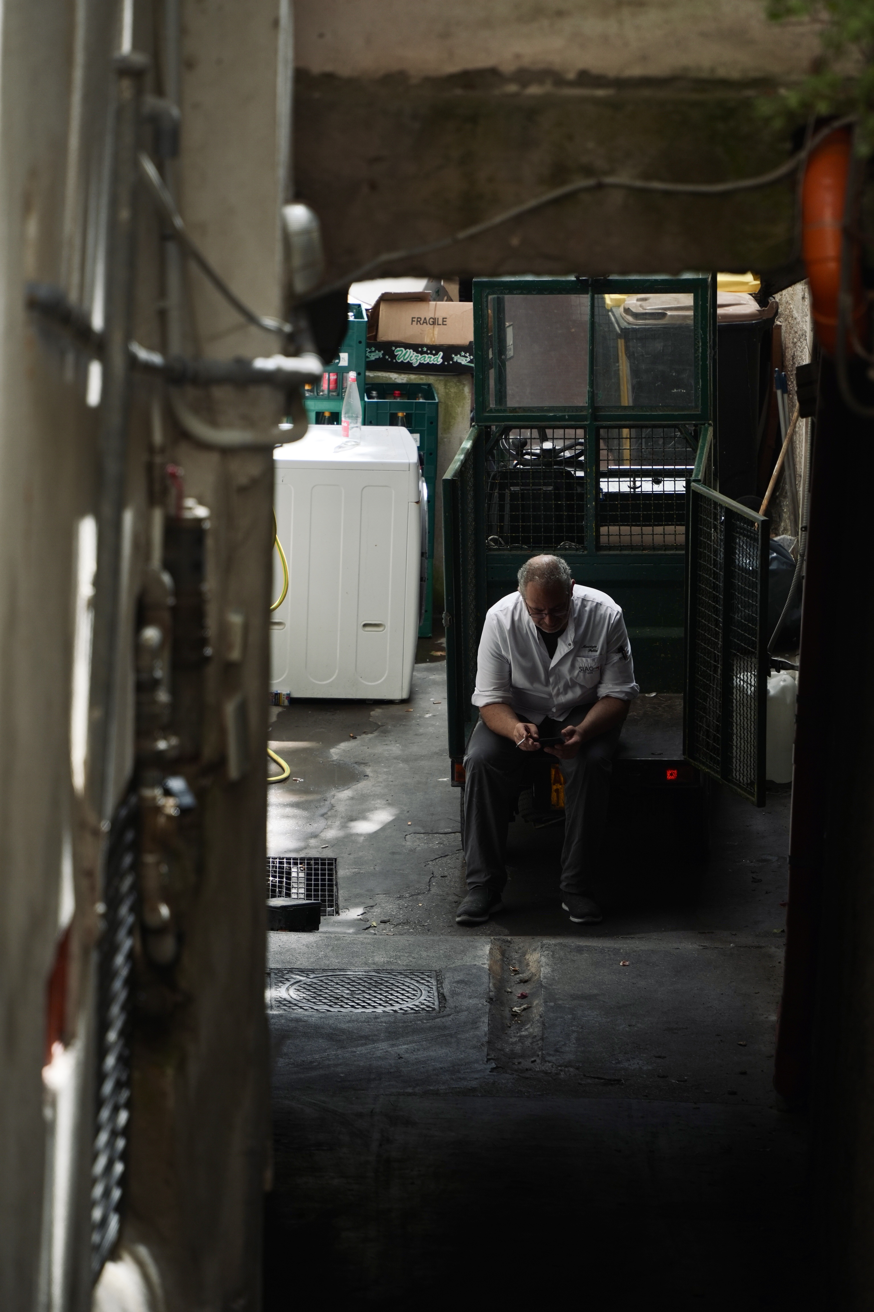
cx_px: 437
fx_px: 7283
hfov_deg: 6.9
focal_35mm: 200
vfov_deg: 10.3
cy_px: 656
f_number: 5.6
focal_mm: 200
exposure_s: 1/400
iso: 250
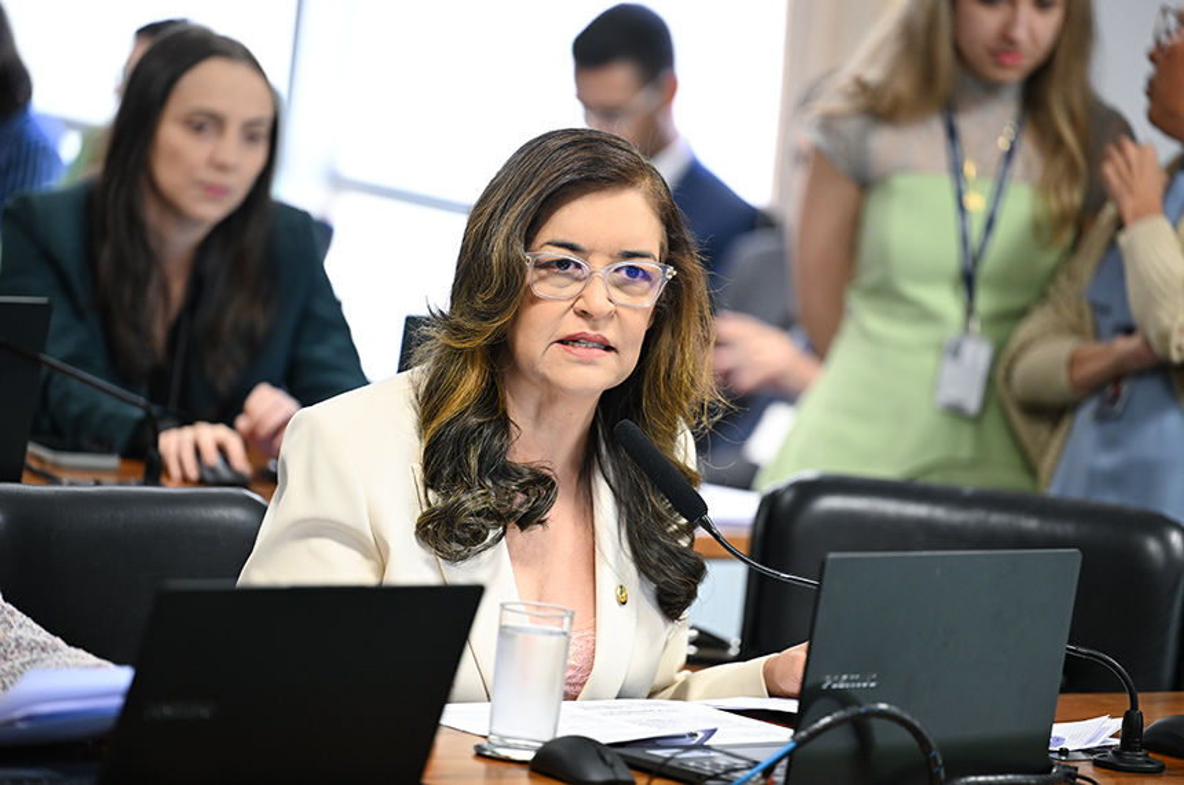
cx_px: 592
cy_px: 392
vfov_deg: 6.8
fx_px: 6566
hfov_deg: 10.3
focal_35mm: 200
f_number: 2.8
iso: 1600
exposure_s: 1/100
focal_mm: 200
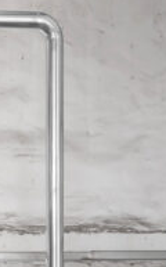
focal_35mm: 130
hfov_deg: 9.0
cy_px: 365
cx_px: -237
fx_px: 945
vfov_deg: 15.2
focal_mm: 24
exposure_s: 1/50
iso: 320
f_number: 4
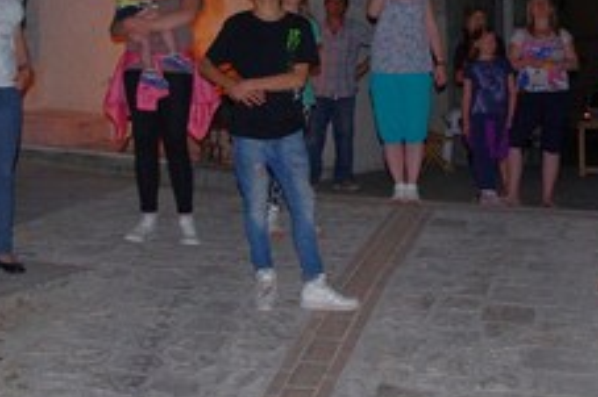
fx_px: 1427
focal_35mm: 86
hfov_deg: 23.6
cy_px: 28
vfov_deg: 15.6
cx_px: 369
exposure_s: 1/60
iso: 1600
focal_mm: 26
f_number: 6.3
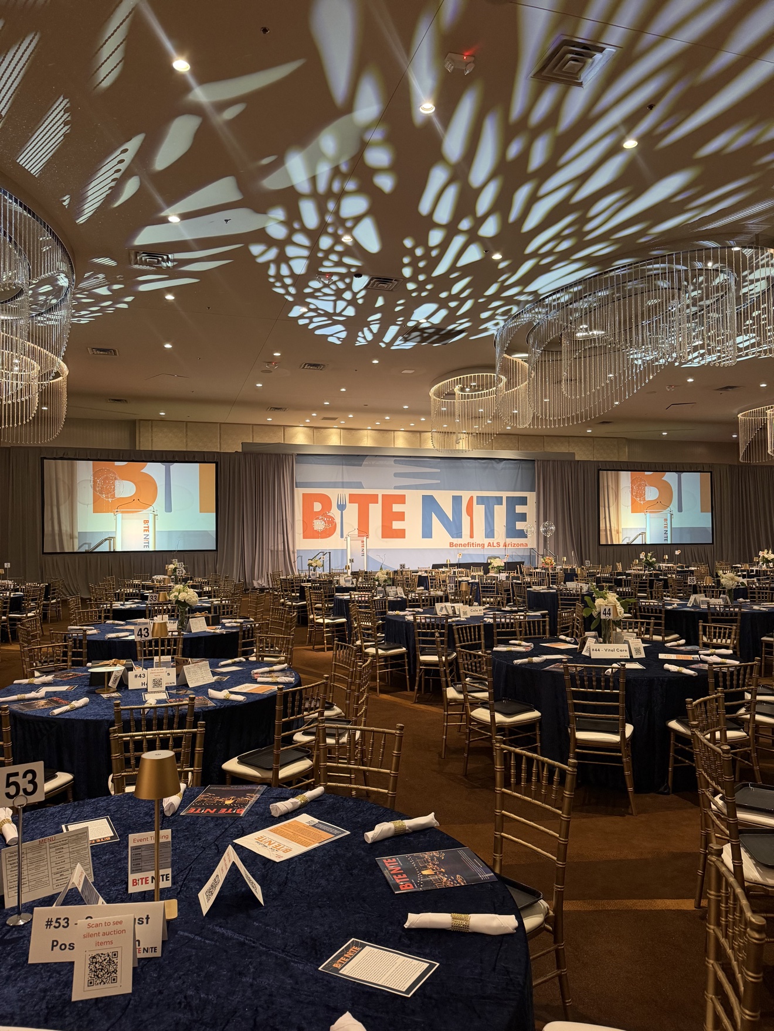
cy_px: 516
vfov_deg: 71.6
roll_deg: +1.1
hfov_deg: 56.8
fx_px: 716
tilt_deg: +1.4
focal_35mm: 24
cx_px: 387
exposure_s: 1/60
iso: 250
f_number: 1.78
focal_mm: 6.76
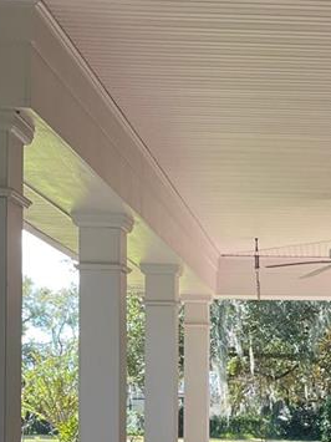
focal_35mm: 88
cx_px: 462
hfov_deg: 15.7
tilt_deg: +2.7
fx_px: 1123
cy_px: 366
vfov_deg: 21.9
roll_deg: -0.3
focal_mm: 5.1
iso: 32
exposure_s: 1/263
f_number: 1.6
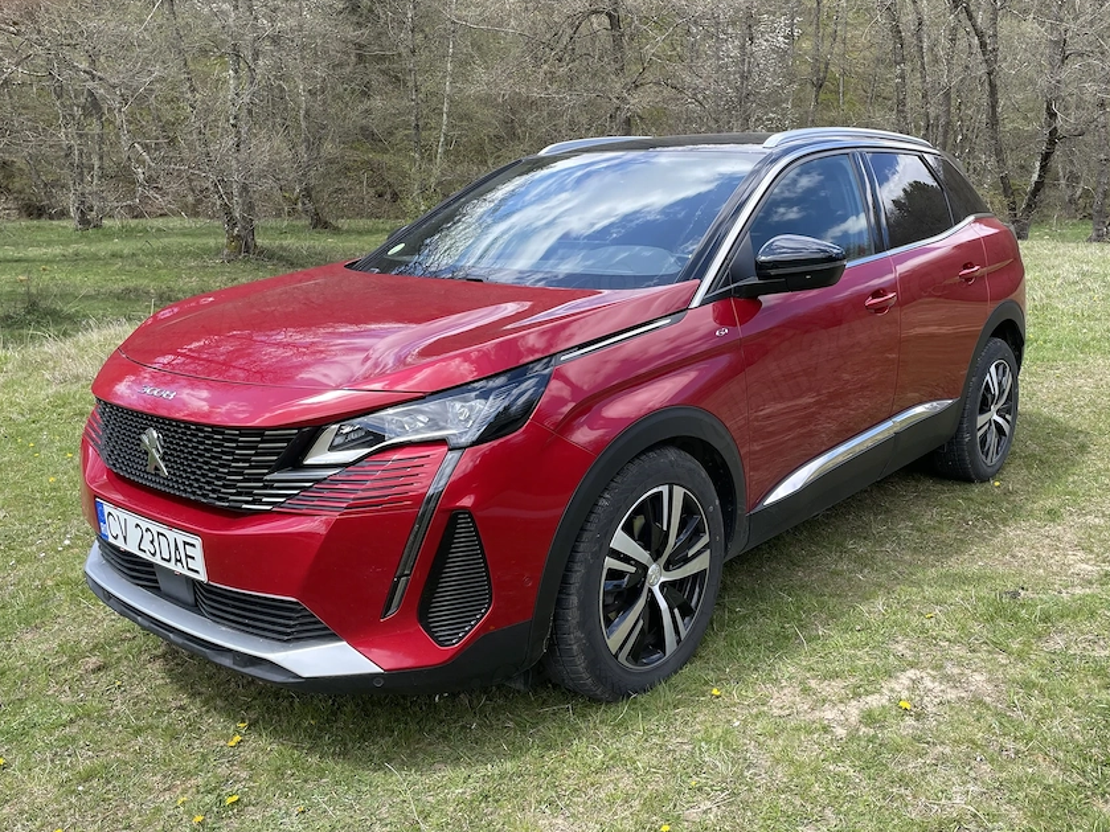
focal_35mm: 31
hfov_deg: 58.0
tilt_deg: -12.0
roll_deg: -1.7
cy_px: 392
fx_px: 994
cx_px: 648
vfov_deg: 45.4
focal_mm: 4.2
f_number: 1.6
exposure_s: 1/759
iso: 32
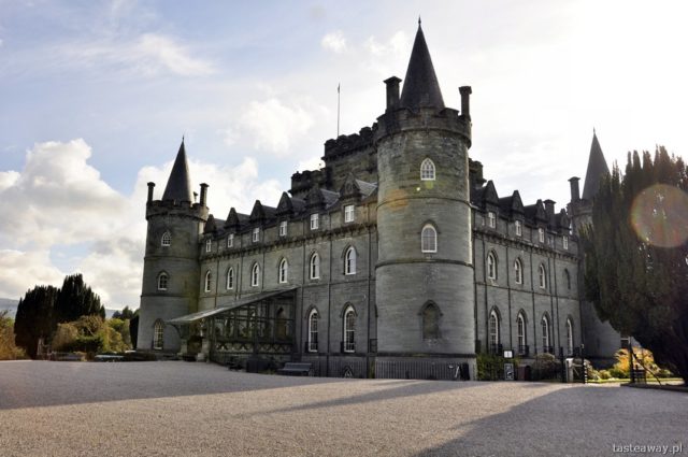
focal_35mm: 30
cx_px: 344
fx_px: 573
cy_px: 228
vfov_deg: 43.5
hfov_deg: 62.0
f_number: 6.3
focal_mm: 20
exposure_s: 1/640
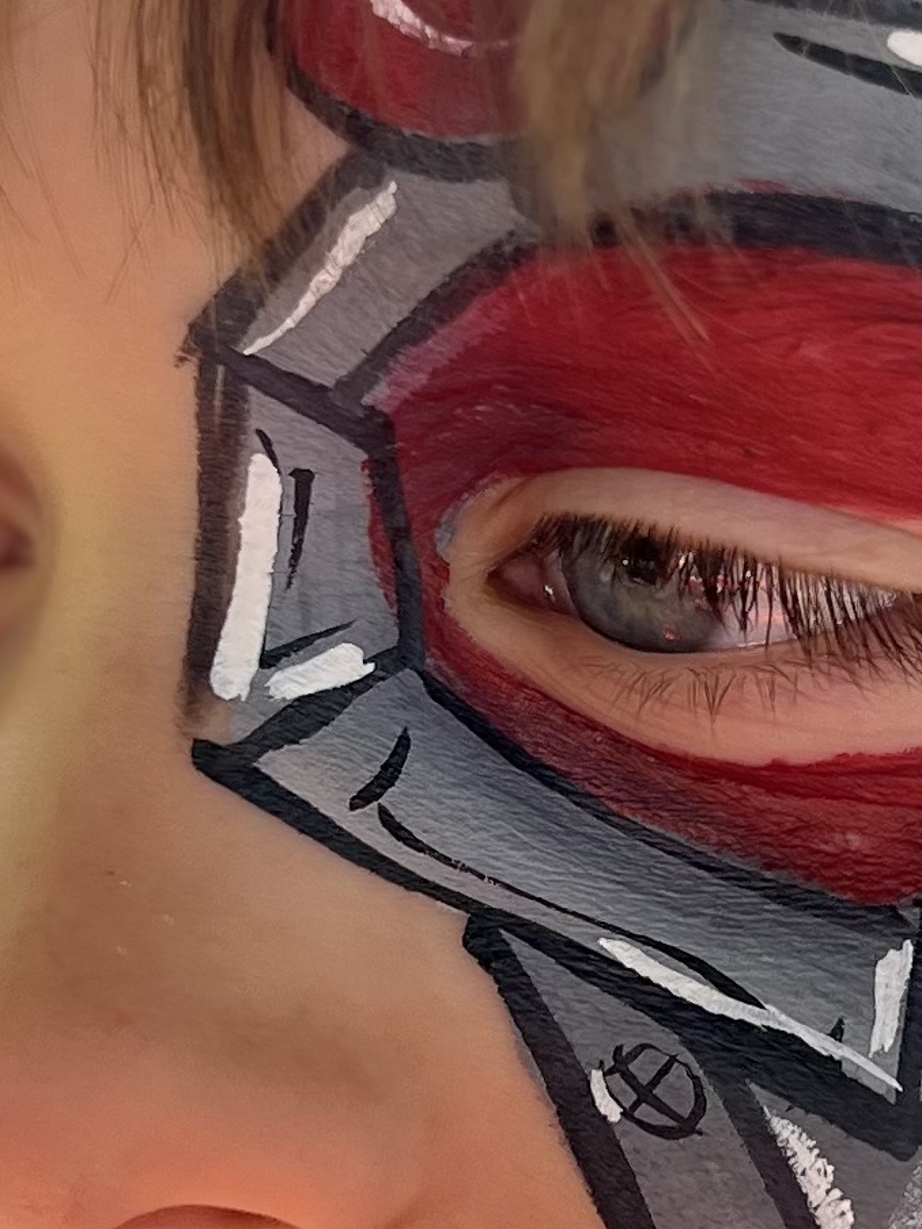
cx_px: 662
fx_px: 4120
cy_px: 541
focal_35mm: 116
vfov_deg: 17.0
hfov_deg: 12.7
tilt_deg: -14.9
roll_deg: +2.8
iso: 50
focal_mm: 5.7
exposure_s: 1/342
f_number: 1.5
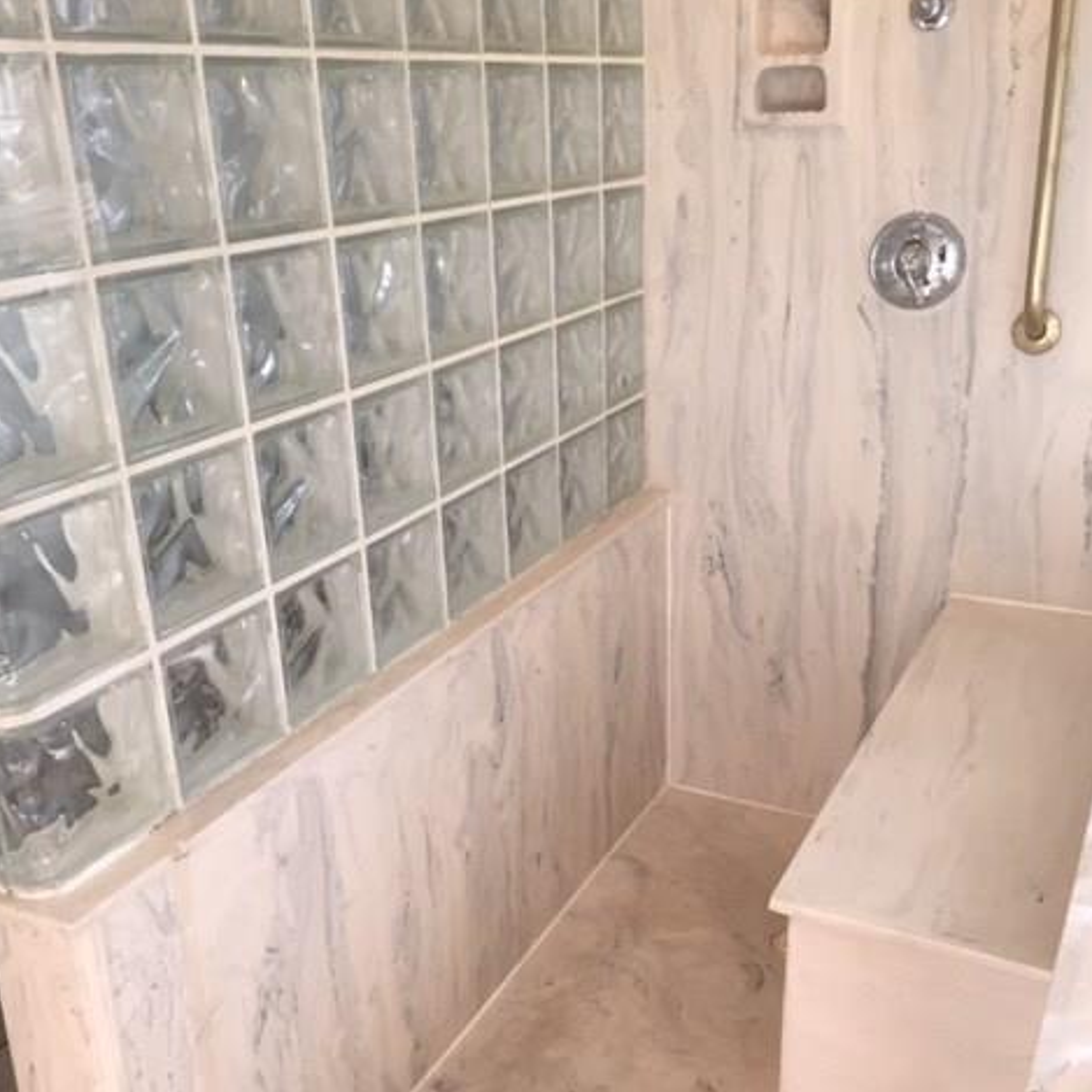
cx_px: 540
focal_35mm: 35
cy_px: 610
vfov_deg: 47.1
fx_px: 1249
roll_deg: +3.4
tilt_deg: -21.1
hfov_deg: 47.2
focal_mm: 4.15
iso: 64
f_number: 2.2
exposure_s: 1/30
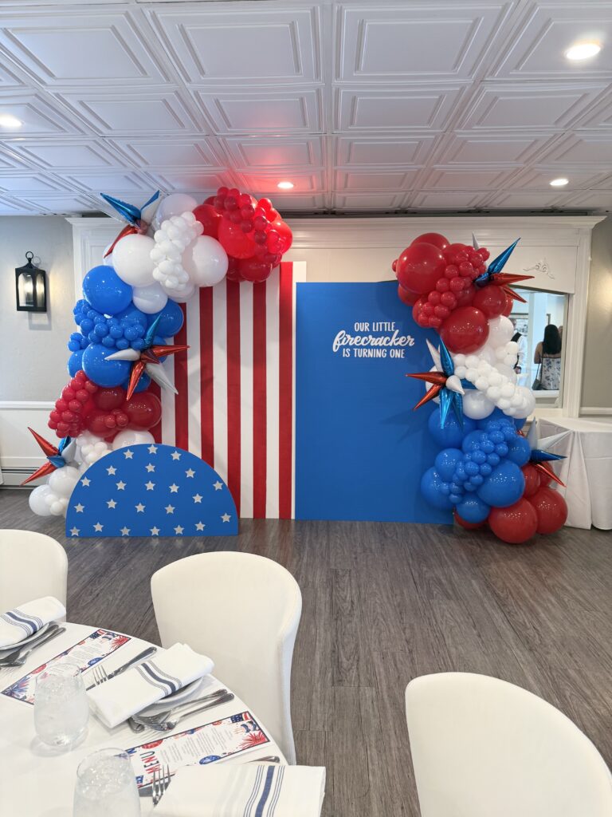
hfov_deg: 56.8
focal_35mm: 24
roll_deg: -0.6
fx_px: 566
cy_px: 408
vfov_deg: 71.6
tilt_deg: -6.9
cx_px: 306
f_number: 1.78
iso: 160
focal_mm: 6.76
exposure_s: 1/60
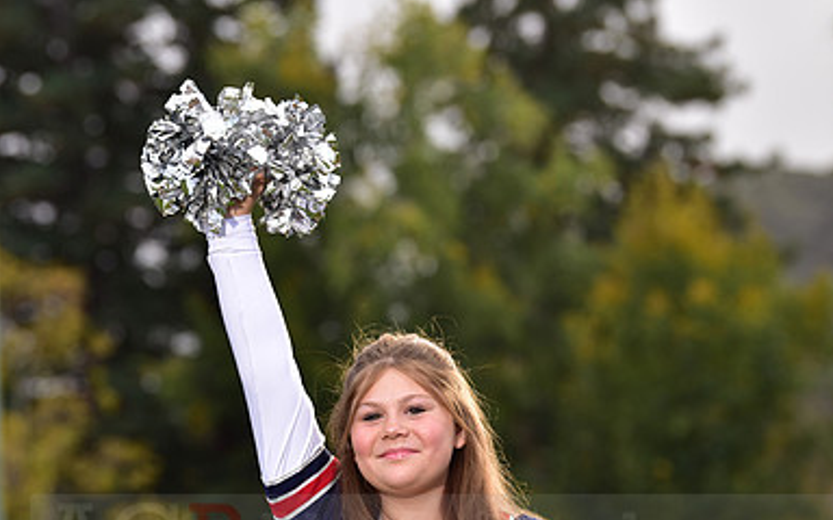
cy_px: 524
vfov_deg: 6.3
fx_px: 4722
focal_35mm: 208
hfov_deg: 10.1
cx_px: 418
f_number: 4.5
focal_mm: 135
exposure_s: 1/250
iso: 160
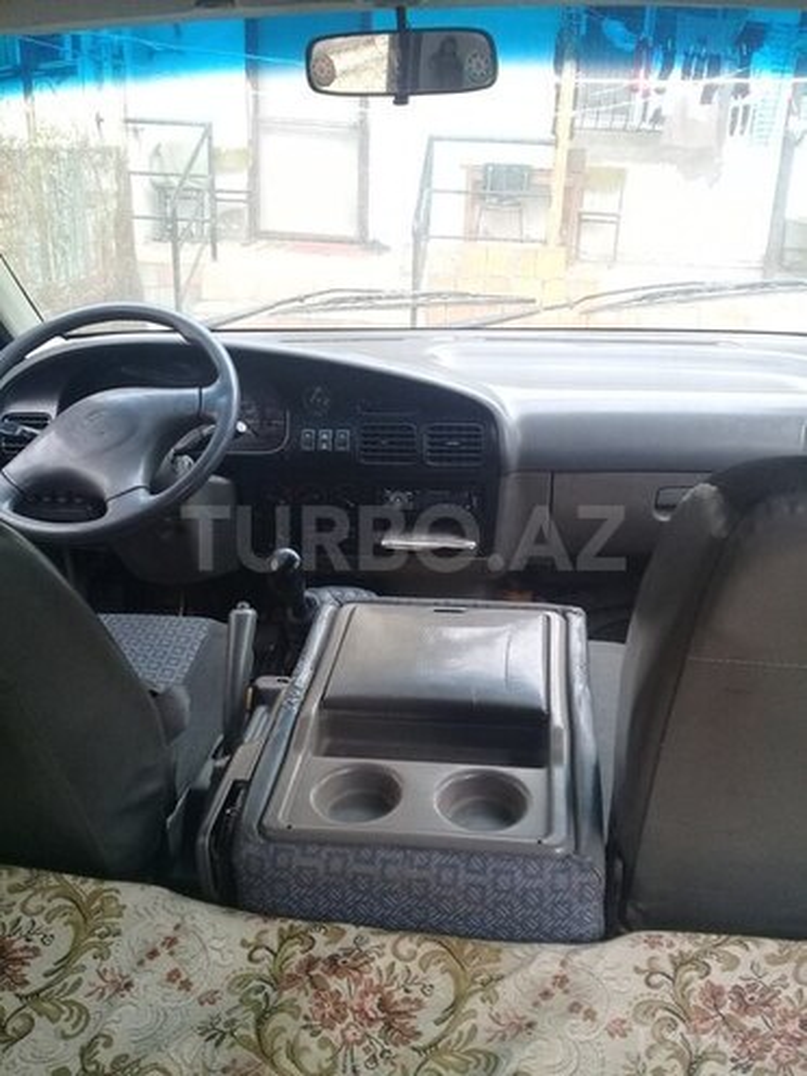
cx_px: 404
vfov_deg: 58.4
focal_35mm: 31
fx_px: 964
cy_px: 538
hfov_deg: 45.4
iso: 80
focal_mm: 3.3
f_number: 2.2
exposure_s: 1/100
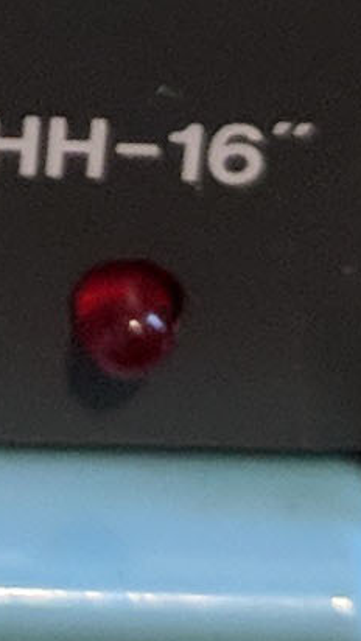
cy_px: -727
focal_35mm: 278
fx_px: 4727
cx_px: -730
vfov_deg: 7.4
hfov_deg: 4.2
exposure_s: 1/40
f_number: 2
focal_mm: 4.67
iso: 509
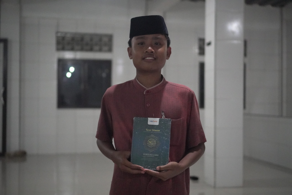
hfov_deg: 37.8
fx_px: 426
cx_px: 146
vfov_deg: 25.8
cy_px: 98
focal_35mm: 52
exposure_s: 1/125
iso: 6400
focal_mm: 35
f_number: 1.8
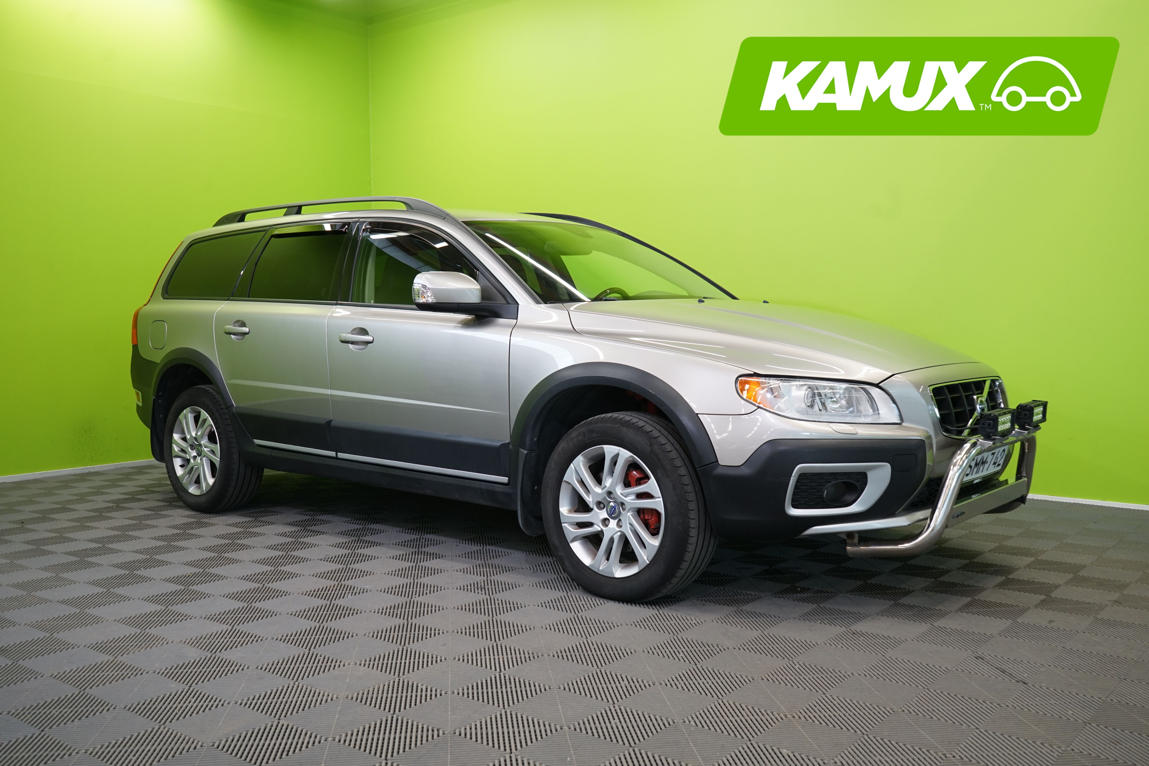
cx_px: 574
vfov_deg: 41.1
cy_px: 383
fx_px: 1021
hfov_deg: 58.7
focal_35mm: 32
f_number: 6.3
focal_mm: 32
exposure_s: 1/30
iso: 640
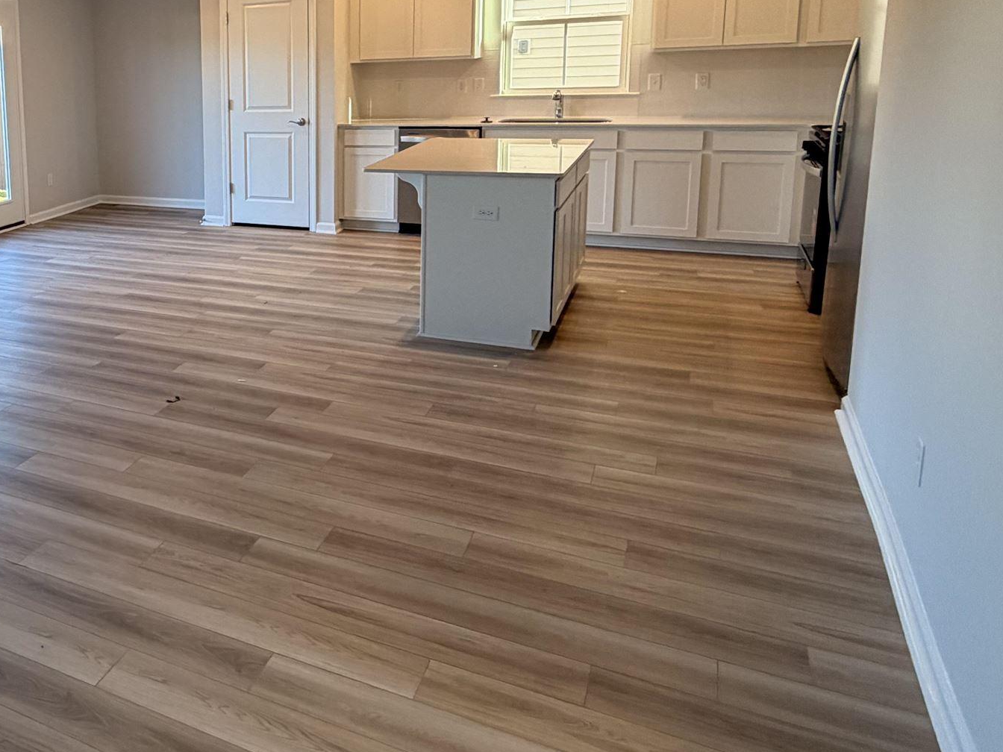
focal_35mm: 32
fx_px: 927
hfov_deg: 48.9
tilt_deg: -9.4
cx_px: 51
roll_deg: +2.8
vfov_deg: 43.1
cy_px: 211
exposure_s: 1/120
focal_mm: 2.22
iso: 160
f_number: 2.2
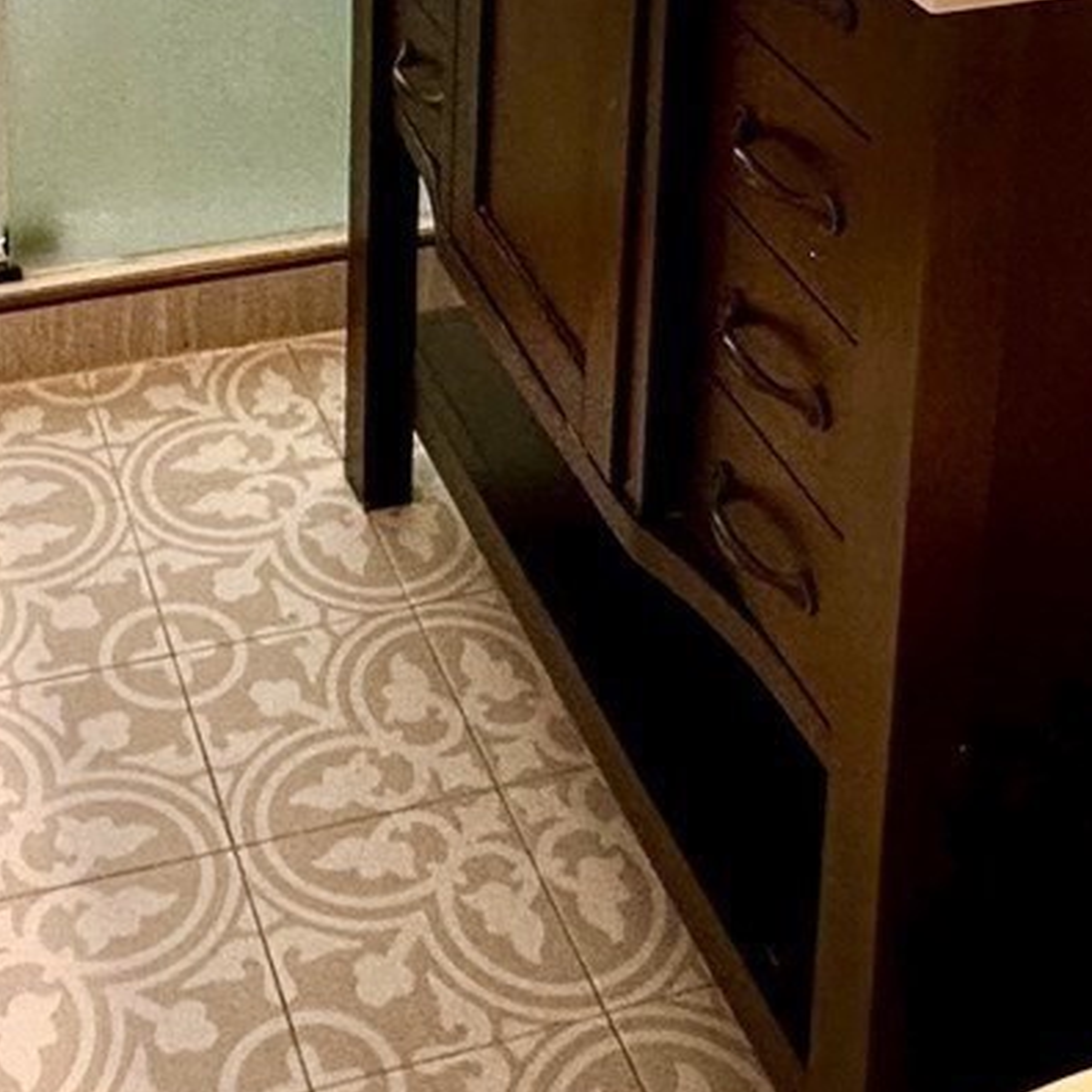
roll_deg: -0.8
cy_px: -513
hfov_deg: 26.8
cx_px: 378
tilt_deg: -11.4
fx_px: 2284
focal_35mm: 64
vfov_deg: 22.4
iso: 125
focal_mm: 2.22
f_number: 2.2
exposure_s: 1/120
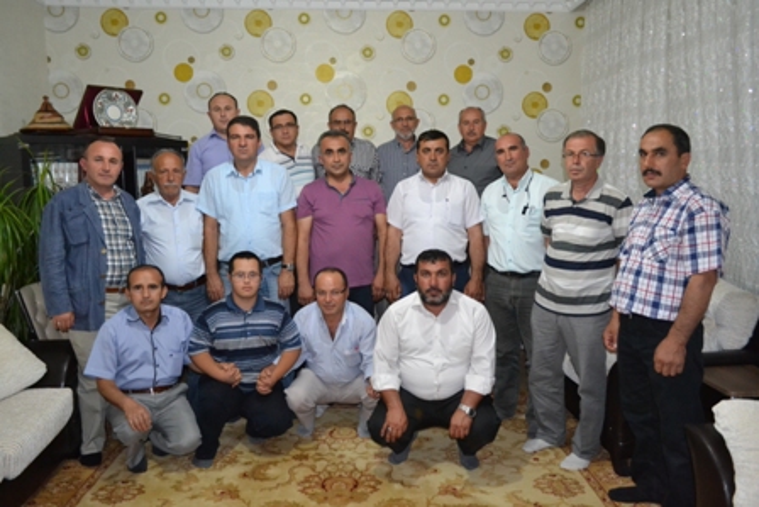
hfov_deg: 61.9
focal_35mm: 30
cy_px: 254
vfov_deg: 43.6
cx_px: 380
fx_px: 633
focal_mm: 20
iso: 3200
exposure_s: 1/60
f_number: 3.8
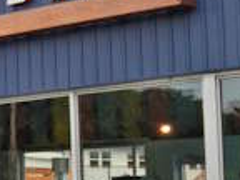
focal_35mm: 140
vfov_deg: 10.6
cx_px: -248
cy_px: 142
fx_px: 971
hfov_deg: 12.4
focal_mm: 5.6
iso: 125
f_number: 3.2
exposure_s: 1/500
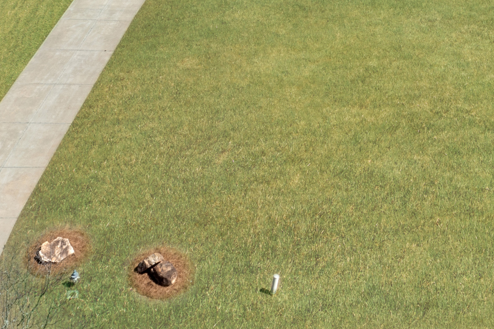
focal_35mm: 80
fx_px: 1097
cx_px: 431
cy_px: -129
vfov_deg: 16.0
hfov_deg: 24.7
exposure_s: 1/160
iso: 100
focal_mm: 10.26
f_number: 7.1
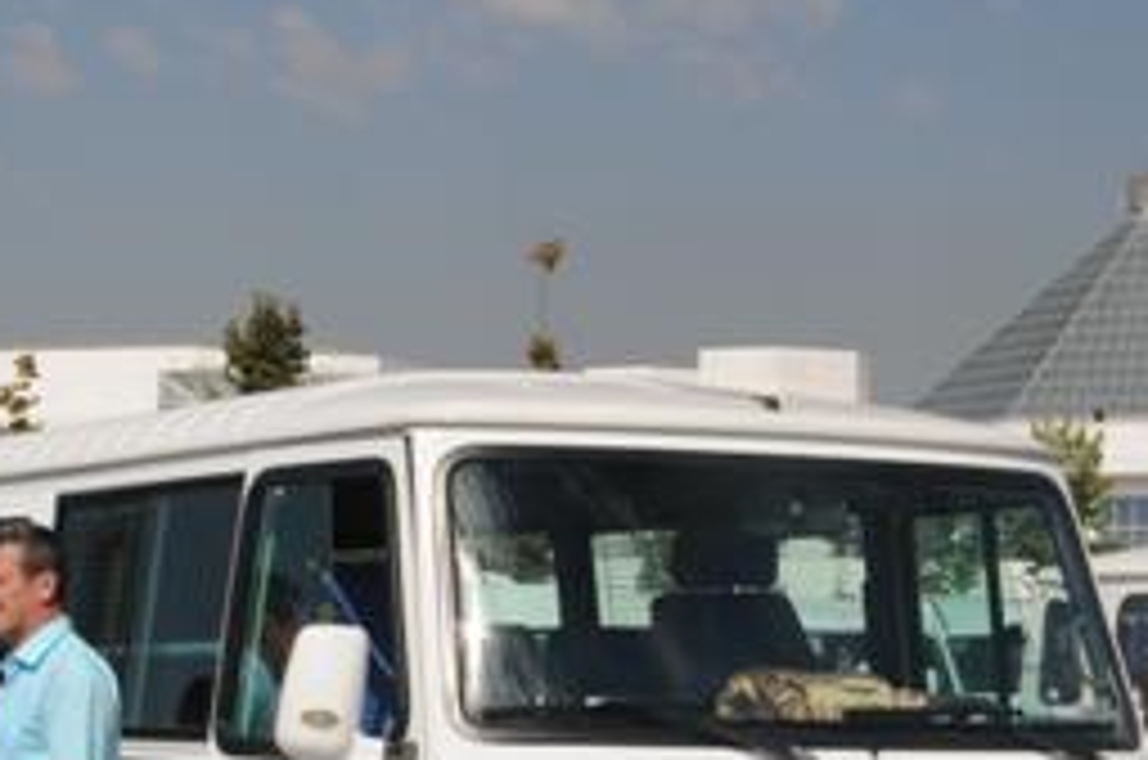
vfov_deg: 12.0
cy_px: 695
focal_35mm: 113
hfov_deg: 18.0
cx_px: 302
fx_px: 3597
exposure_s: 1/250
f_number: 18
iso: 200
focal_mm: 30
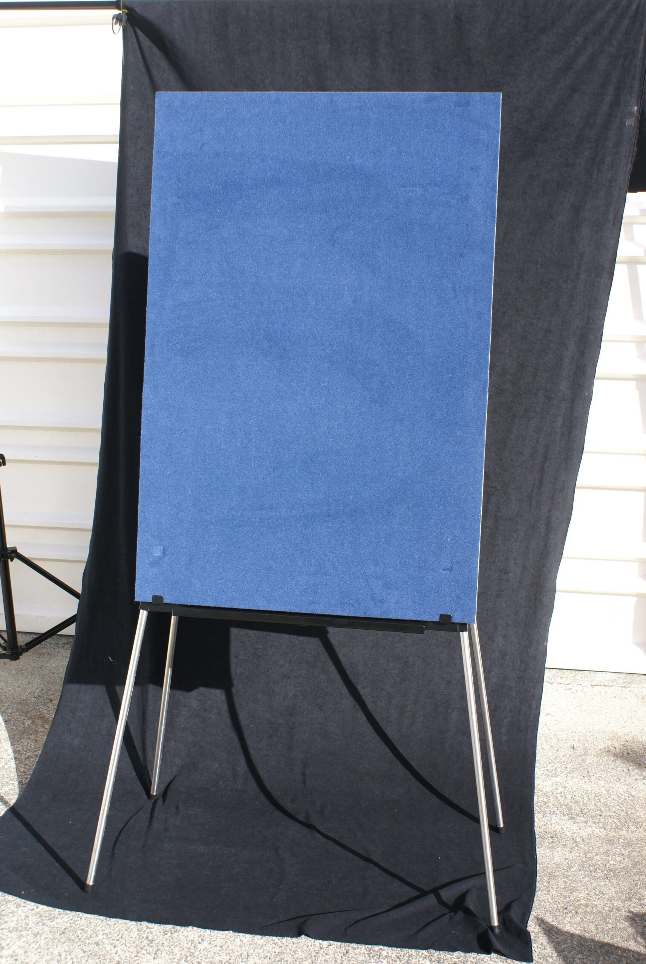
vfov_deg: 46.3
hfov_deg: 32.0
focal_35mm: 42
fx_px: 1127
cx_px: 323
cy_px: 482
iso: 100
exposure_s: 1/100
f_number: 8
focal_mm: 28
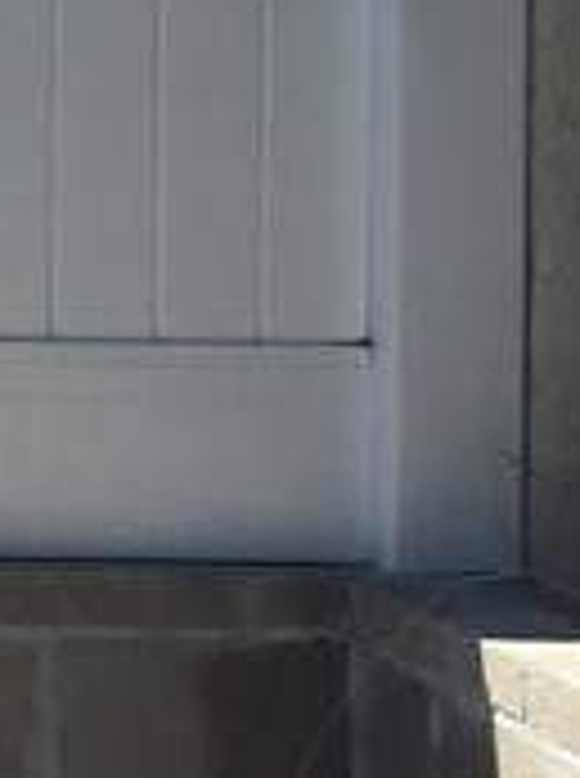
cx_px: -1120
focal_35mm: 184
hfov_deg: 7.2
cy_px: 49
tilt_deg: -2.5
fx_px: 4126
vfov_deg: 10.7
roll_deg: +0.7
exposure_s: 1/1359
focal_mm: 3.3
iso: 25
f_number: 2.4
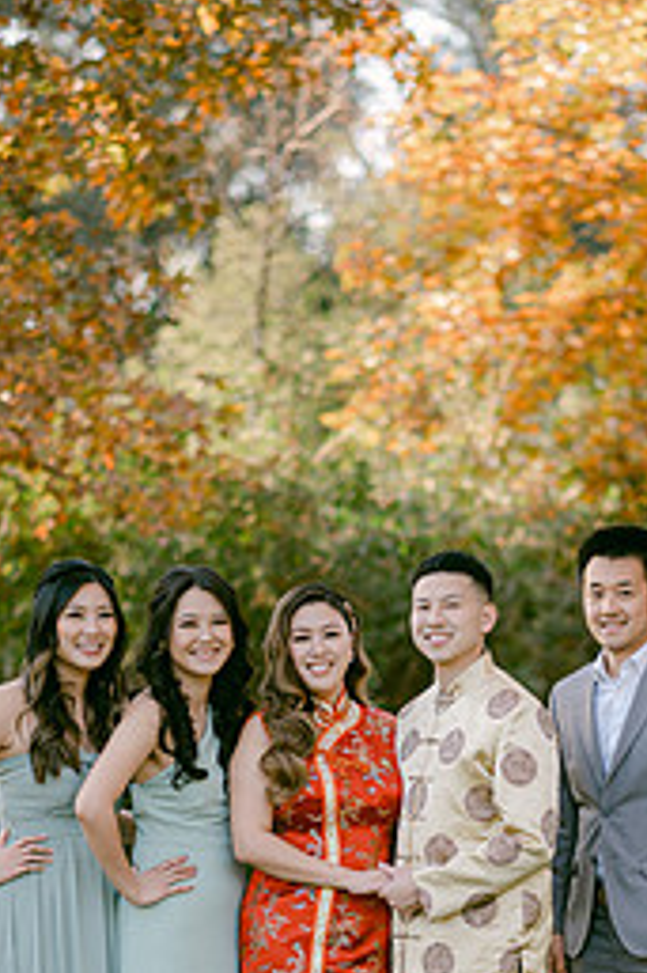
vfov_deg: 13.7
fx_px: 4022
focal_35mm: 149
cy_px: 818
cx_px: 407
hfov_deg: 9.2
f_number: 2
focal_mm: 85
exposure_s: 1/640
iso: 200
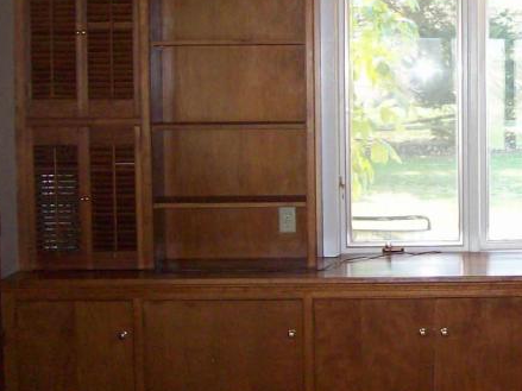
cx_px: 524
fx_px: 1266
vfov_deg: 17.5
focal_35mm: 84
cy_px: 137
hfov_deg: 22.4
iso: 140
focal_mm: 6
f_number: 2.7
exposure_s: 1/78.9
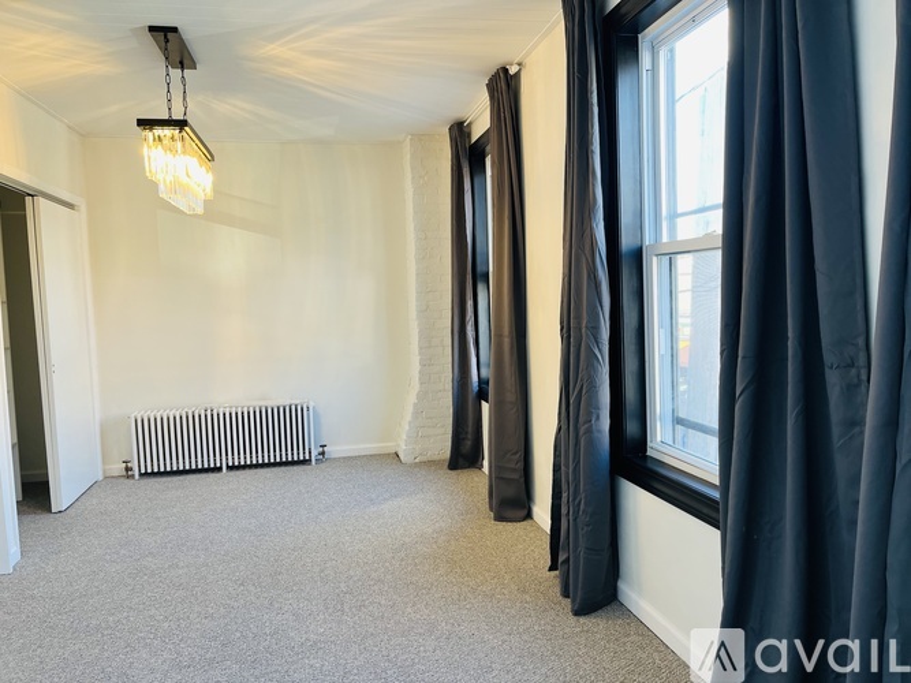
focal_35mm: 26
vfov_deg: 53.0
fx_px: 684
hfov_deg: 67.3
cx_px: 456
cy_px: 342
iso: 125
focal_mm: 5.1
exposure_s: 1/120
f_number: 1.6
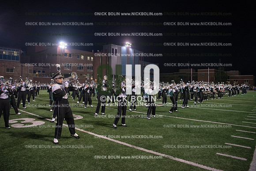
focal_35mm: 24
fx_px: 171
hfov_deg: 73.7
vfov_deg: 53.2
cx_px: 128
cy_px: 86
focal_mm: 24
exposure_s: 1/500
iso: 3200
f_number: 3.2
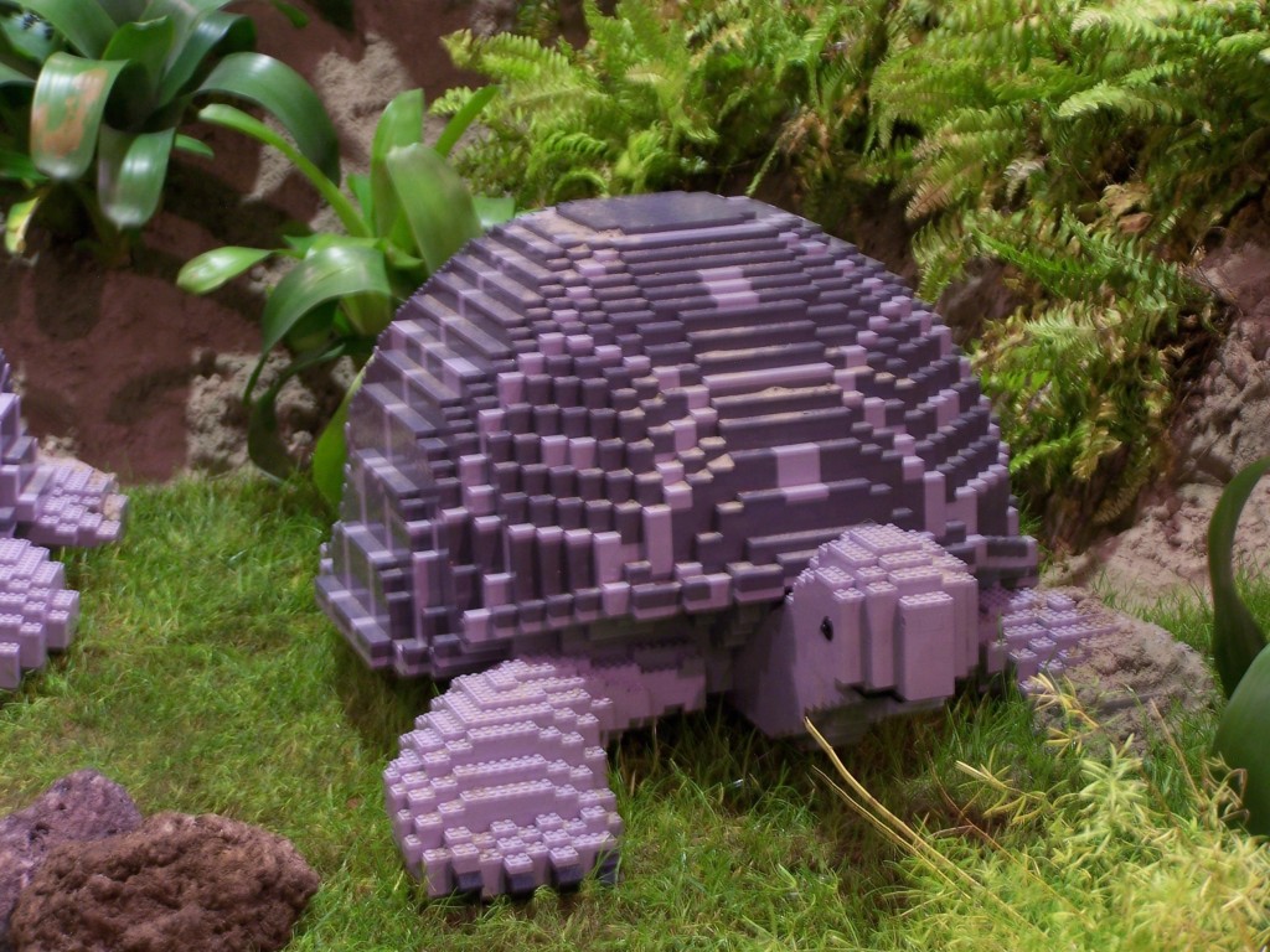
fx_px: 3008
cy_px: 476
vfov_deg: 18.0
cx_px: 635
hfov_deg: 23.8
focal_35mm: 82
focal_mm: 13.7
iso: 80
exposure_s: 1/2
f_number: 3.2
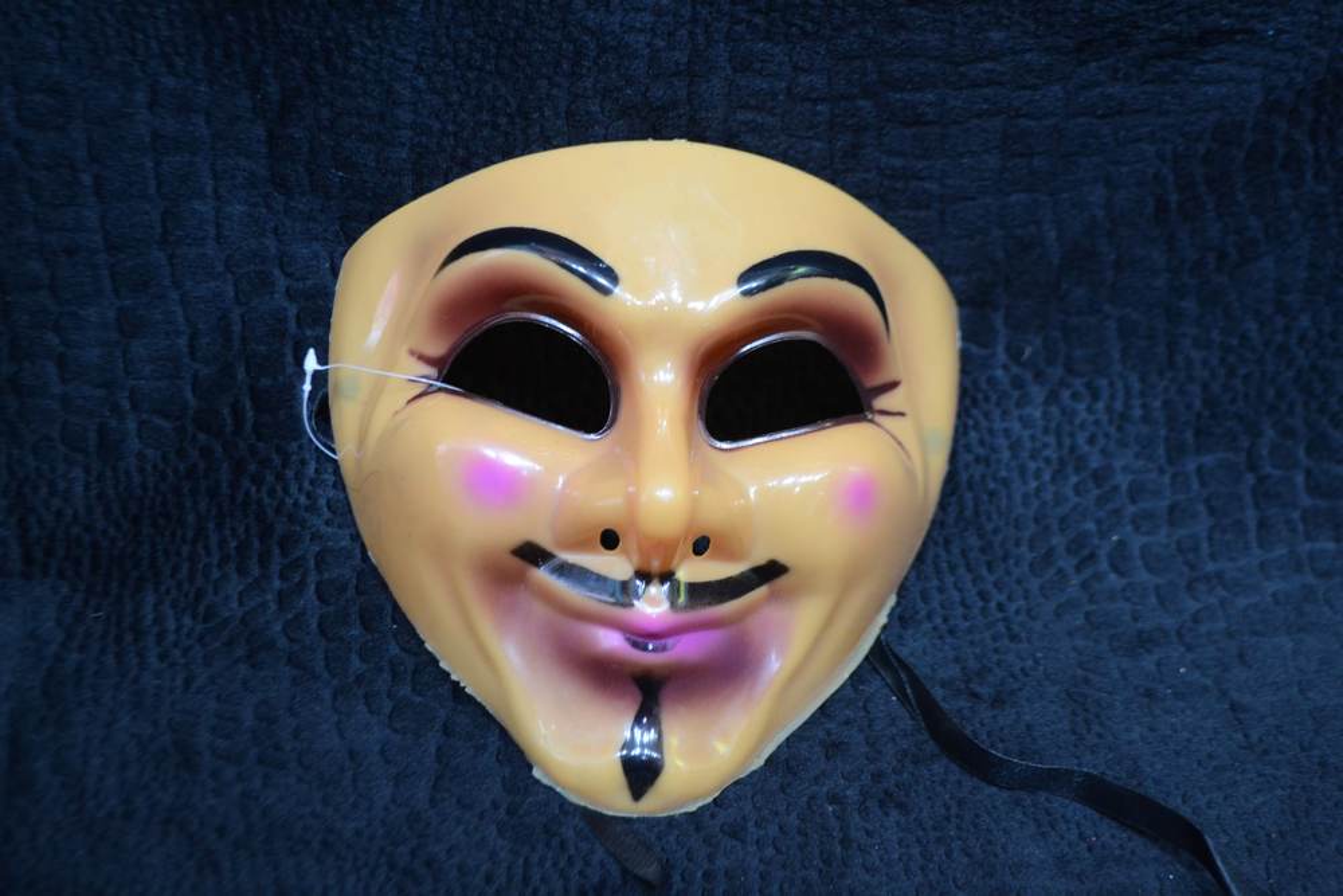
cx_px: 672
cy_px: 448
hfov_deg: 37.8
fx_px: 1959
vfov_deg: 25.8
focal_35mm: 52
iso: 800
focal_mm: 35
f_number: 5
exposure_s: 1/20
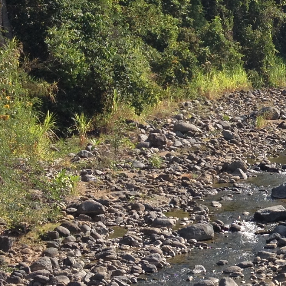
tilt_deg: -7.4
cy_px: 95
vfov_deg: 13.3
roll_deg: -0.4
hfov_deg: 12.8
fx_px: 1225
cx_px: 387
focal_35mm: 131
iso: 50
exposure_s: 1/920
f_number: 2.4
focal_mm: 4.28
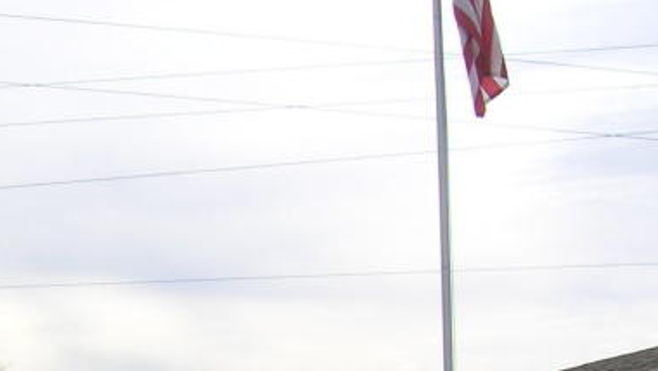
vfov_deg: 11.7
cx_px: -114
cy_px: 539
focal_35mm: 100
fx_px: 1745
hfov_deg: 20.1
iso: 50
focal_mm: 5.7
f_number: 4.9
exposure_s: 1/420
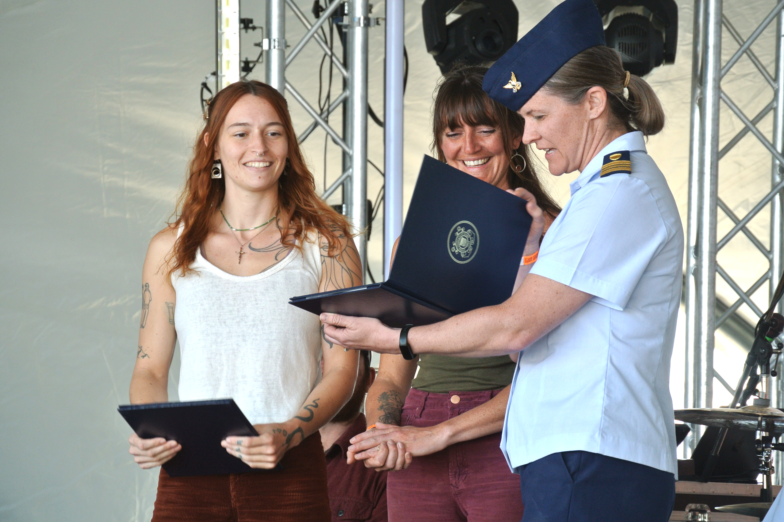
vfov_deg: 7.1
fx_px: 4224
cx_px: 391
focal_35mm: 194
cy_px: 260
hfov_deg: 10.6
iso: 200
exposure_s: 1/100
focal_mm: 71.6
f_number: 4.8
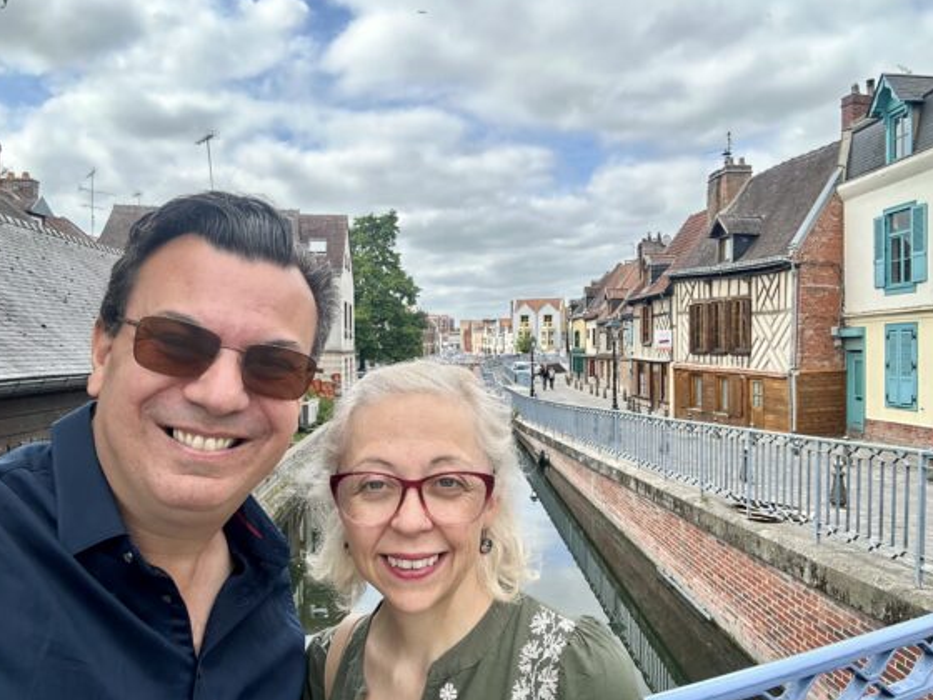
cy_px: 345
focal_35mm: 24
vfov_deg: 56.8
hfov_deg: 71.6
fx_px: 647
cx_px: 466
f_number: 1.9
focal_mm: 2.69
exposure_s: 1/575
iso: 25
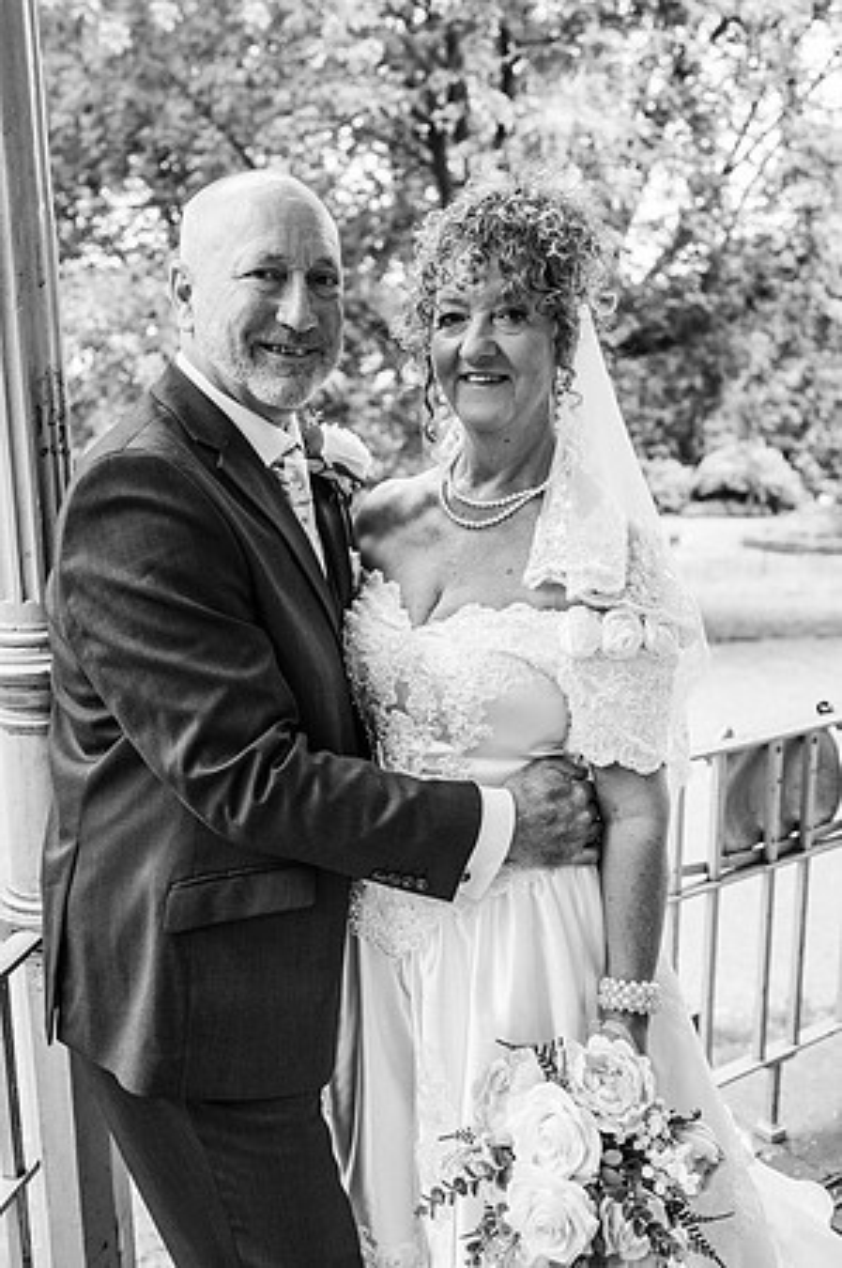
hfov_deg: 37.8
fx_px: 1231
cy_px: 634
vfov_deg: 54.5
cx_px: 421
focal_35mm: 35
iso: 110
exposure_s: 1/200
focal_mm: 35
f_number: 3.5
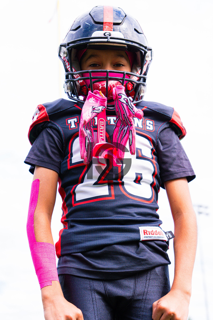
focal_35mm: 70
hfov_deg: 19.5
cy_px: 160
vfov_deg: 28.8
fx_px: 621
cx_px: 106
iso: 1000
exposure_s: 1/1250
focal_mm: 70
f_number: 5.6
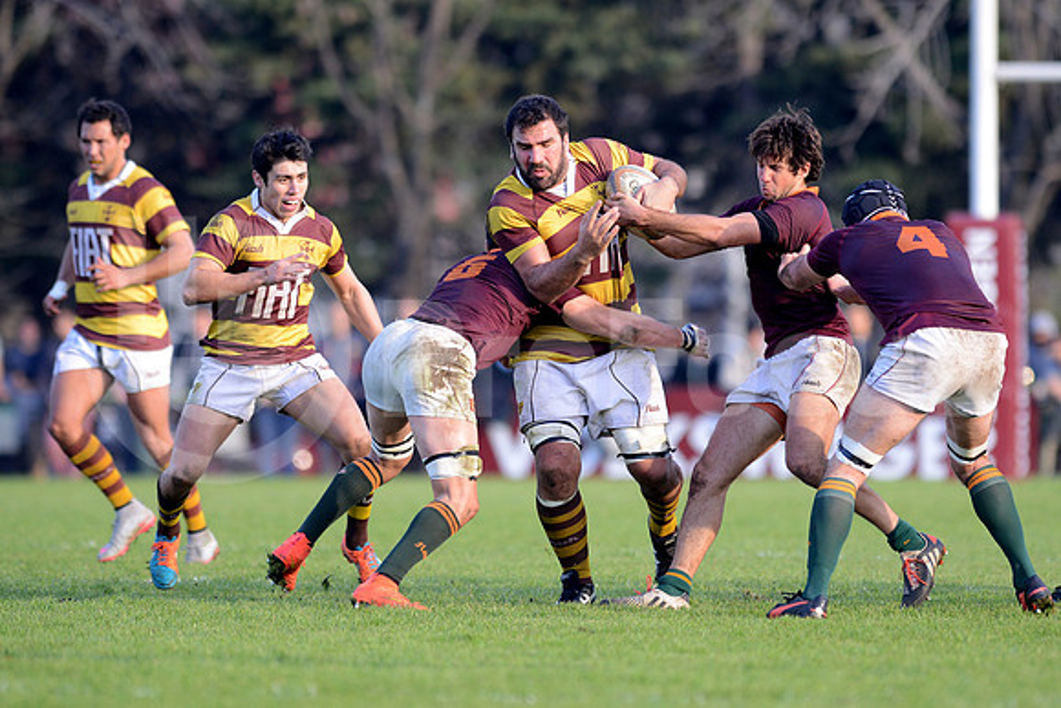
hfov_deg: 4.9
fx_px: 12381
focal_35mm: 420
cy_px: 354
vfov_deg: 3.3
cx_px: 530
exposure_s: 1/800
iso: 800
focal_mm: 420
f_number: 4
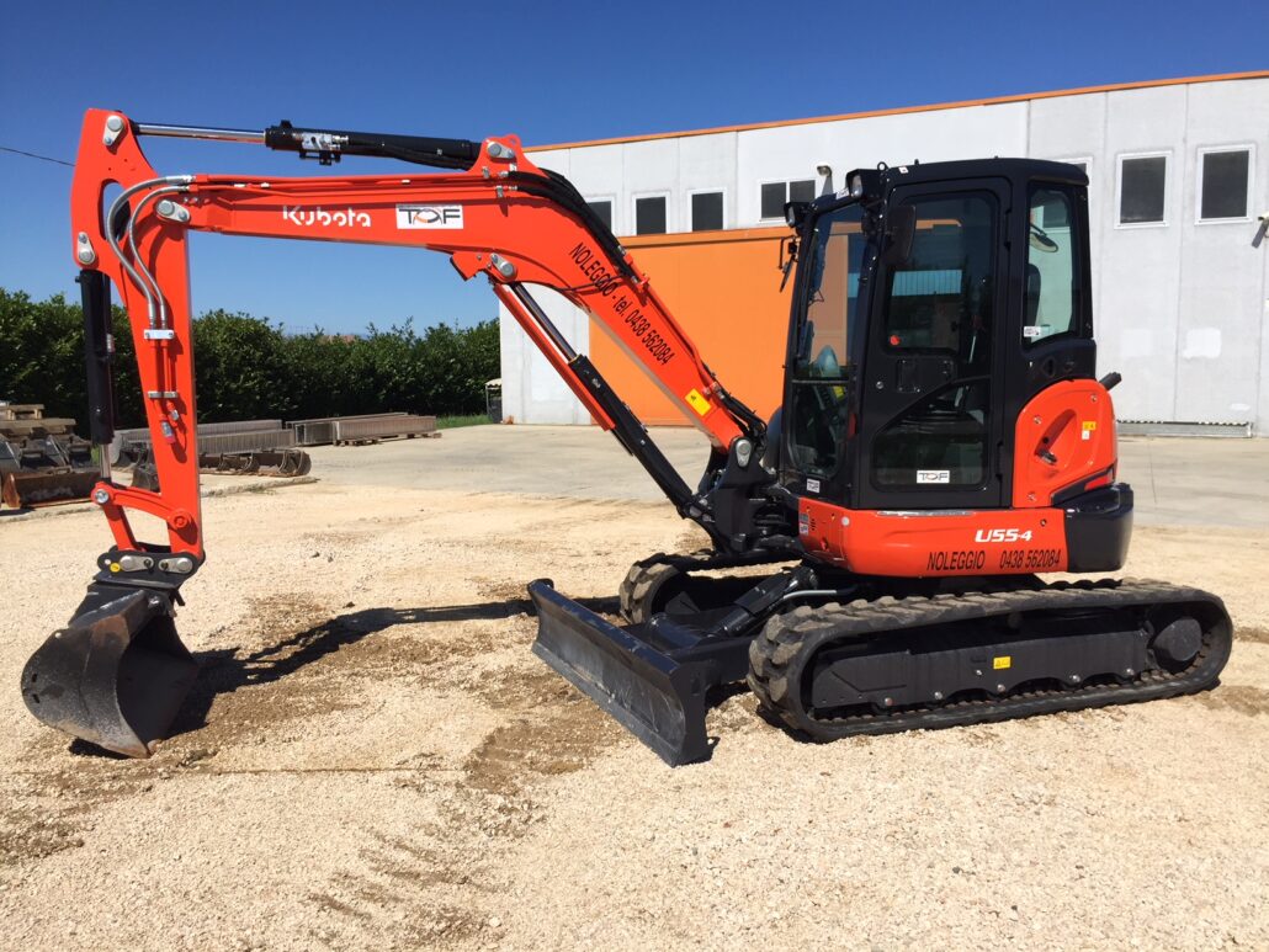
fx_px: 1063
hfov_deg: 61.6
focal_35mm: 29
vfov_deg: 48.2
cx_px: 634
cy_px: 476
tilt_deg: -5.5
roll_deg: -1.2
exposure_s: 1/2083
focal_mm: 4.15
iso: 32
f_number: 2.2
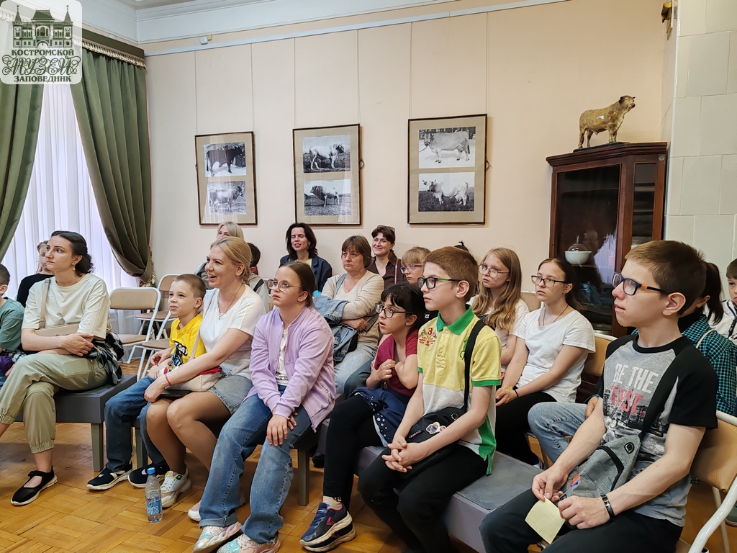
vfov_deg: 51.4
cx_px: 368
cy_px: 276
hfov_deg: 65.3
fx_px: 575
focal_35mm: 27
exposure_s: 1/100
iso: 800
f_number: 1.9
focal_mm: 6.12
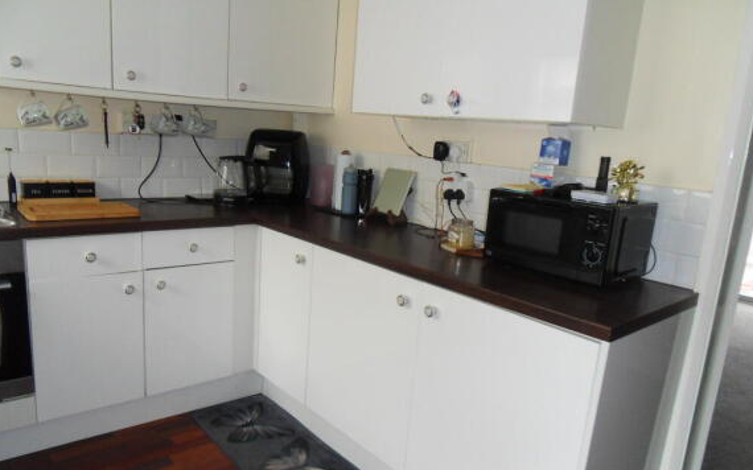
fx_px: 533
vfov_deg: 47.5
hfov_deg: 70.4
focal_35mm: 26
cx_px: 380
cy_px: 265
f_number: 3.3
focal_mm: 4.2
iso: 200
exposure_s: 1/30
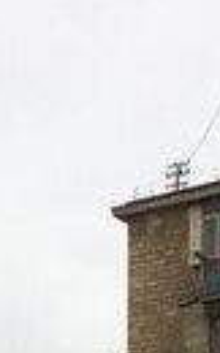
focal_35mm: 117
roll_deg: +0.4
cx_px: -98
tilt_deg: -3.3
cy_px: 622
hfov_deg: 10.8
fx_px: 1125
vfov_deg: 15.5
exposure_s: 1/604
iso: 32
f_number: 2.2
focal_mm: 4.15
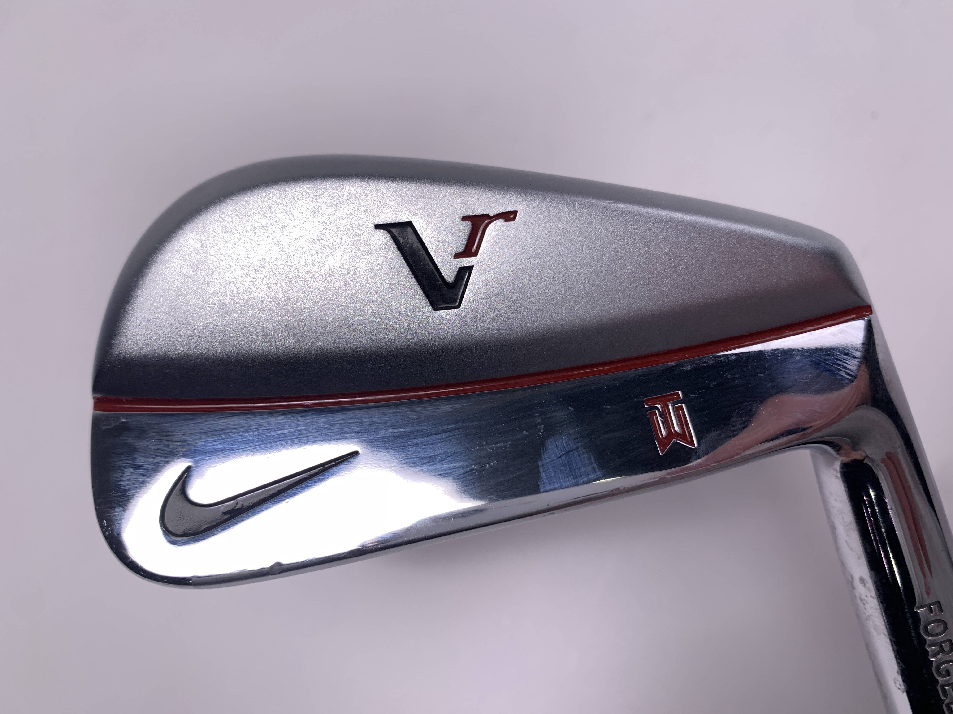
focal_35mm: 26
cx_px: 476
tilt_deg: -70.1
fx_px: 716
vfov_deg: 53.1
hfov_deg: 67.3
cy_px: 357
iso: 25
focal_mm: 4.25
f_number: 1.8
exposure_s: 1/428
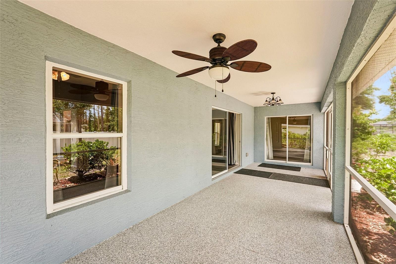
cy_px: 132
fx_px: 176
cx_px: 198
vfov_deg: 73.7
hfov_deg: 96.7
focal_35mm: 16
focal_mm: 16
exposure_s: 1/60
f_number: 8
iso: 400
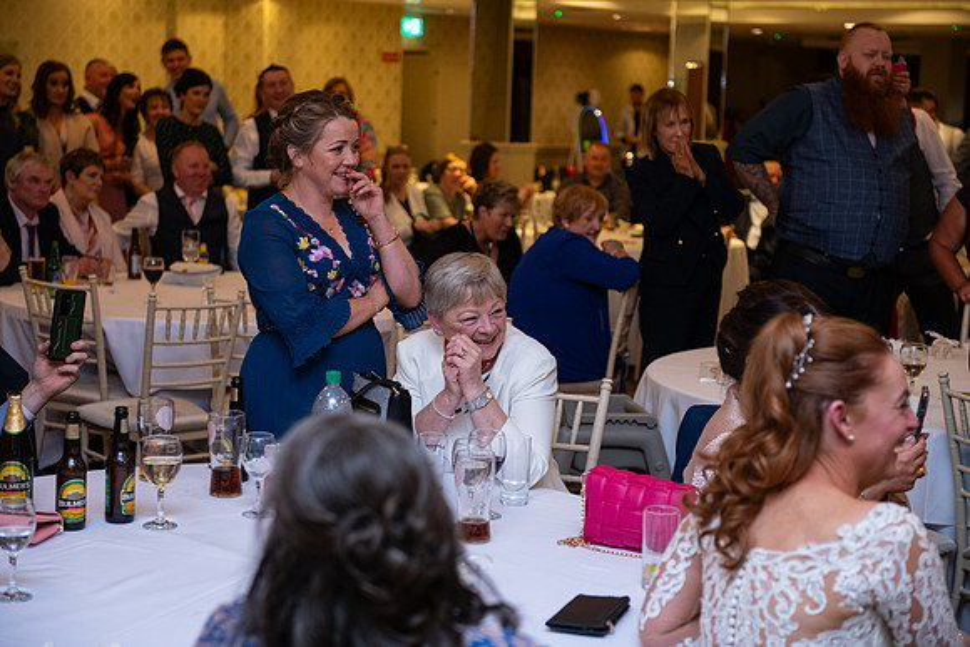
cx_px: 485
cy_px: 324
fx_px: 1886
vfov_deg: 19.5
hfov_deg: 28.8
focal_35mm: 70
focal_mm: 70
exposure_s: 1/160
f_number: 3.5
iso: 1000
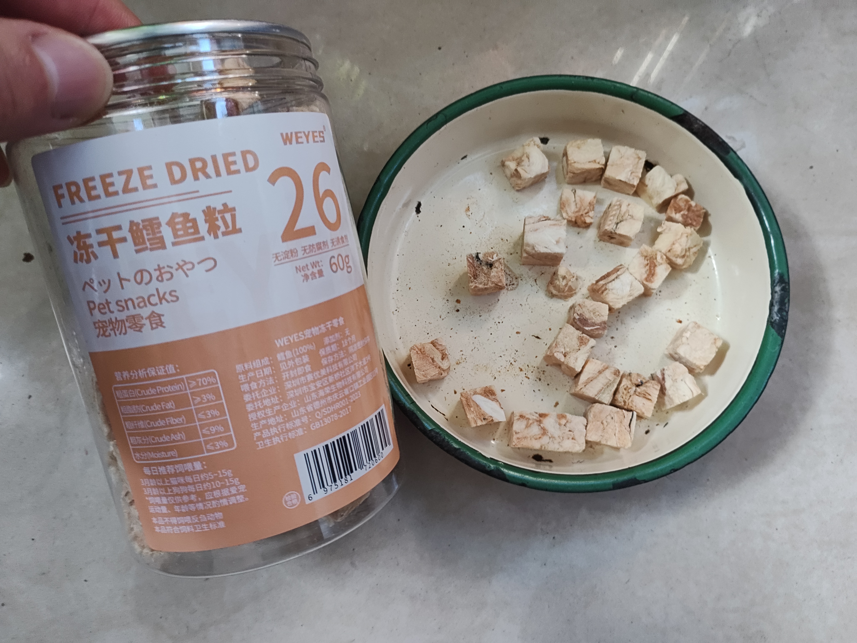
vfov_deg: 53.1
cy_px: 322
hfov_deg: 67.3
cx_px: 428
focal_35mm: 26
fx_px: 644
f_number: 1.8
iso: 400
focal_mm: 4.26
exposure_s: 1/33.3
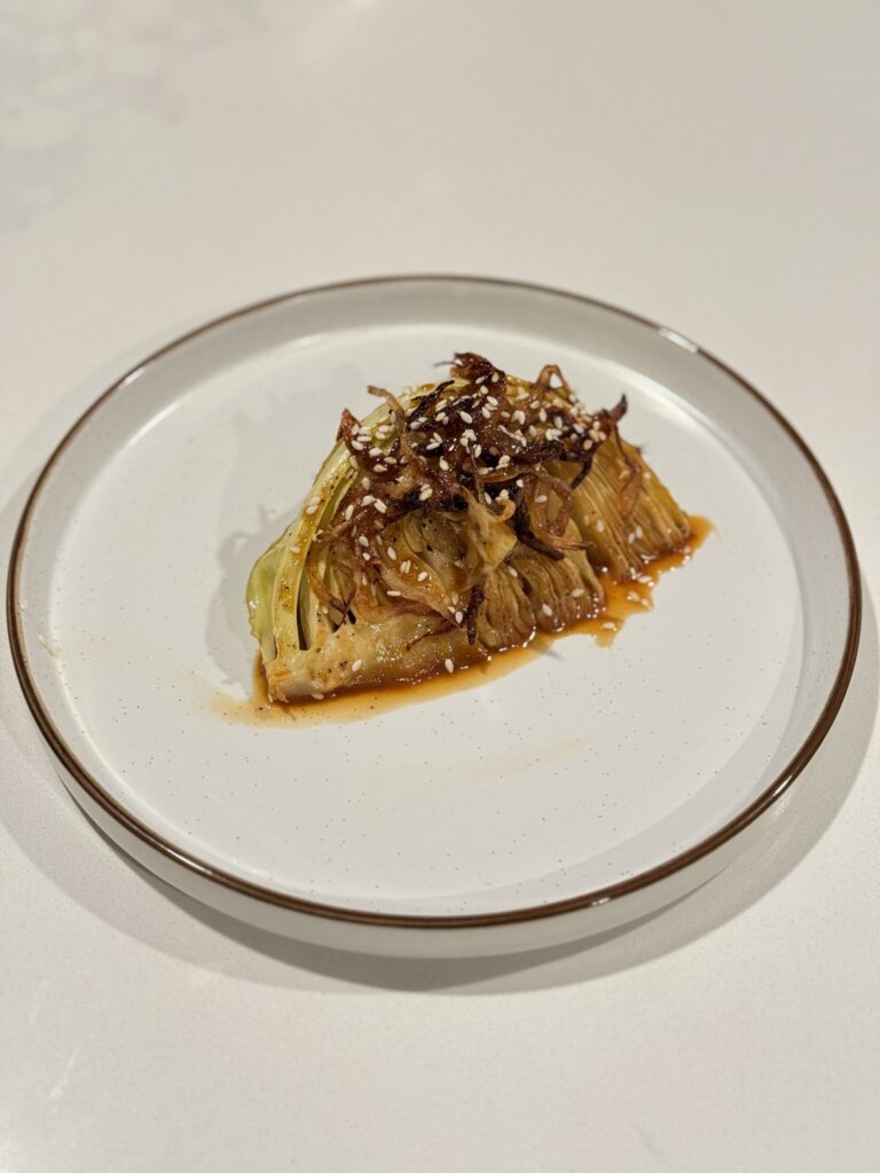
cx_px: 440
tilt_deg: -50.5
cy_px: 586
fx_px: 1627
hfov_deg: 30.3
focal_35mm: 48
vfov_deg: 39.7
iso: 320
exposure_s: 1/40
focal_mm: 6.76
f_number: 1.78
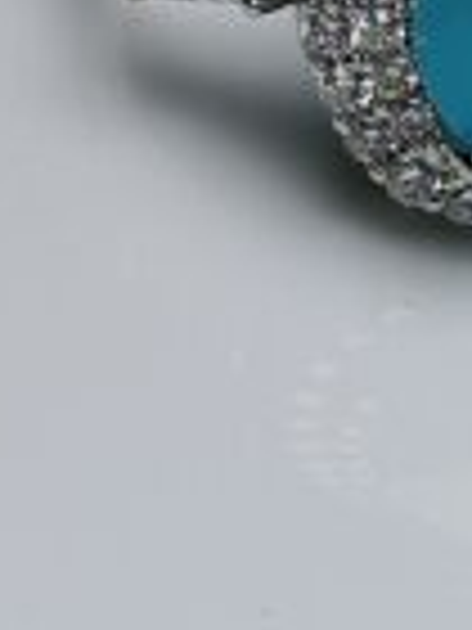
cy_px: -52
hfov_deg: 7.8
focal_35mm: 188
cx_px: 544
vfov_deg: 10.4
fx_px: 3418
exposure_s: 1/254
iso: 50
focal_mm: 3.98
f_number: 1.8
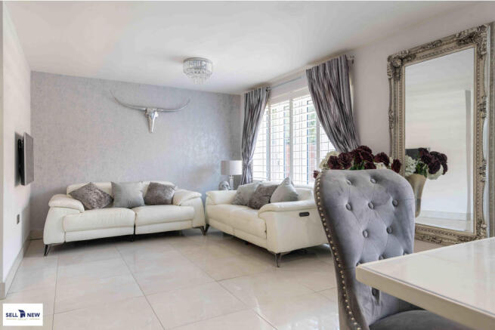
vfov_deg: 53.2
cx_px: 248
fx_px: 330
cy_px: 165
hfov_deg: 73.7
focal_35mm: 24
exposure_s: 1/6
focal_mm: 24
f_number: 8
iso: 80
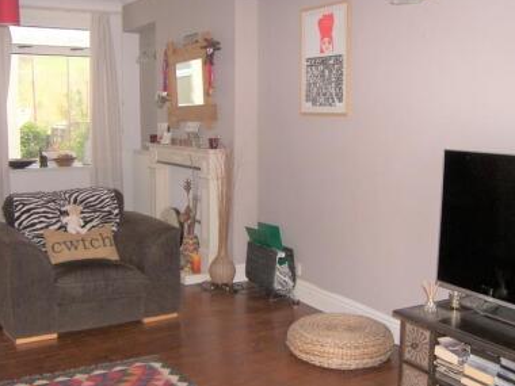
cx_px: 238
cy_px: 193
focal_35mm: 46
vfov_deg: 31.5
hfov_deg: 41.2
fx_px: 684
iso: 100
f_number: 3.2
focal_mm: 6.3
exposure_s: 1/30
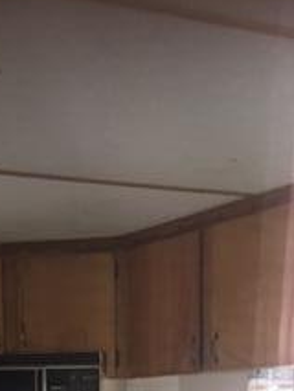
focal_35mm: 87
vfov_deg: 19.8
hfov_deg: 16.9
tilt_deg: -9.1
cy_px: 567
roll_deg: +1.3
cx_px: 61
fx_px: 984
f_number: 2.2
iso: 80
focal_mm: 4.15
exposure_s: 1/4
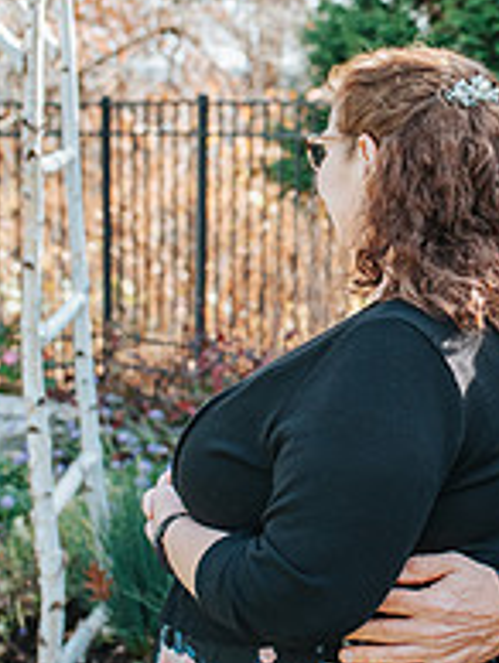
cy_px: 277
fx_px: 1496
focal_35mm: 78
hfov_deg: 18.5
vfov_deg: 25.0
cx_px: 489
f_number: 3.5
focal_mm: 35
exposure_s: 1/1250
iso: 1000
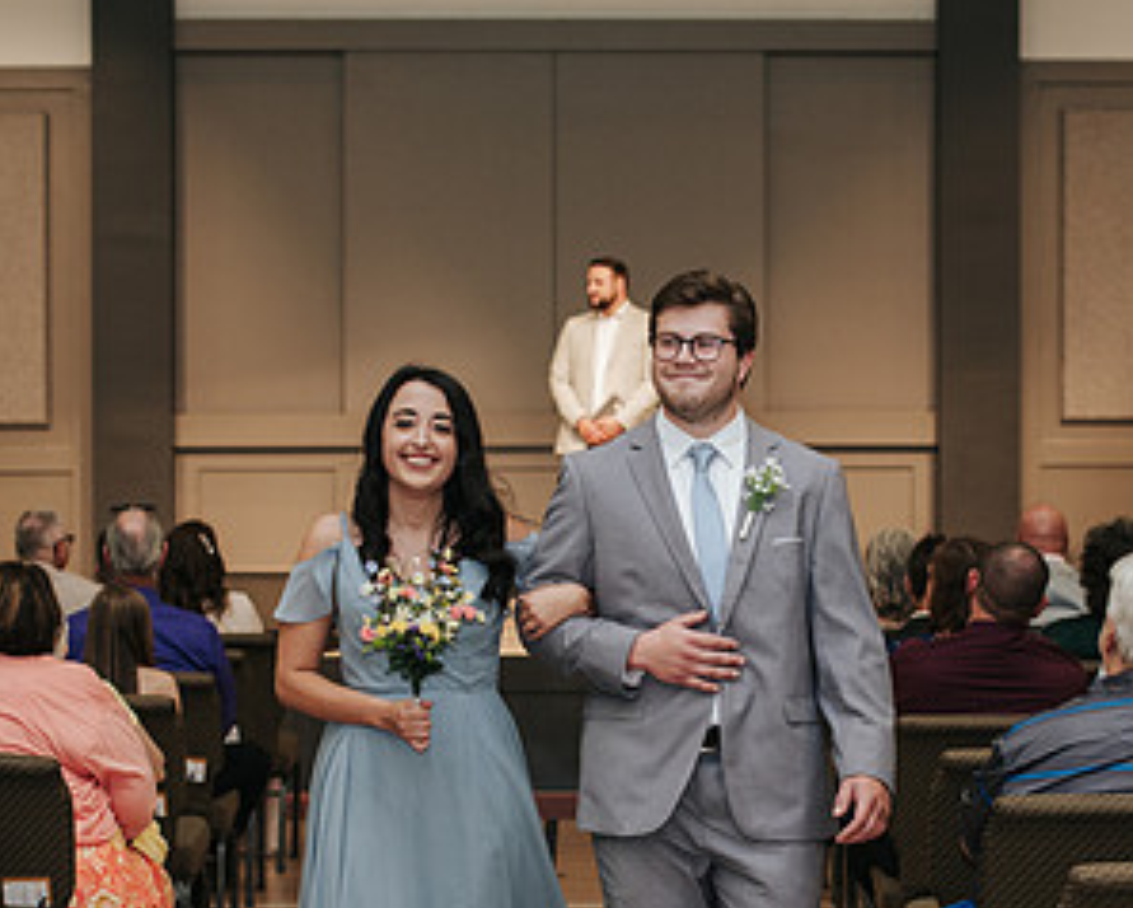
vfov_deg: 13.2
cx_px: 616
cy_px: 567
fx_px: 3926
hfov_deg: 16.4
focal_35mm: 117
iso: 1000
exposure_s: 1/200
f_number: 3.2
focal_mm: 50
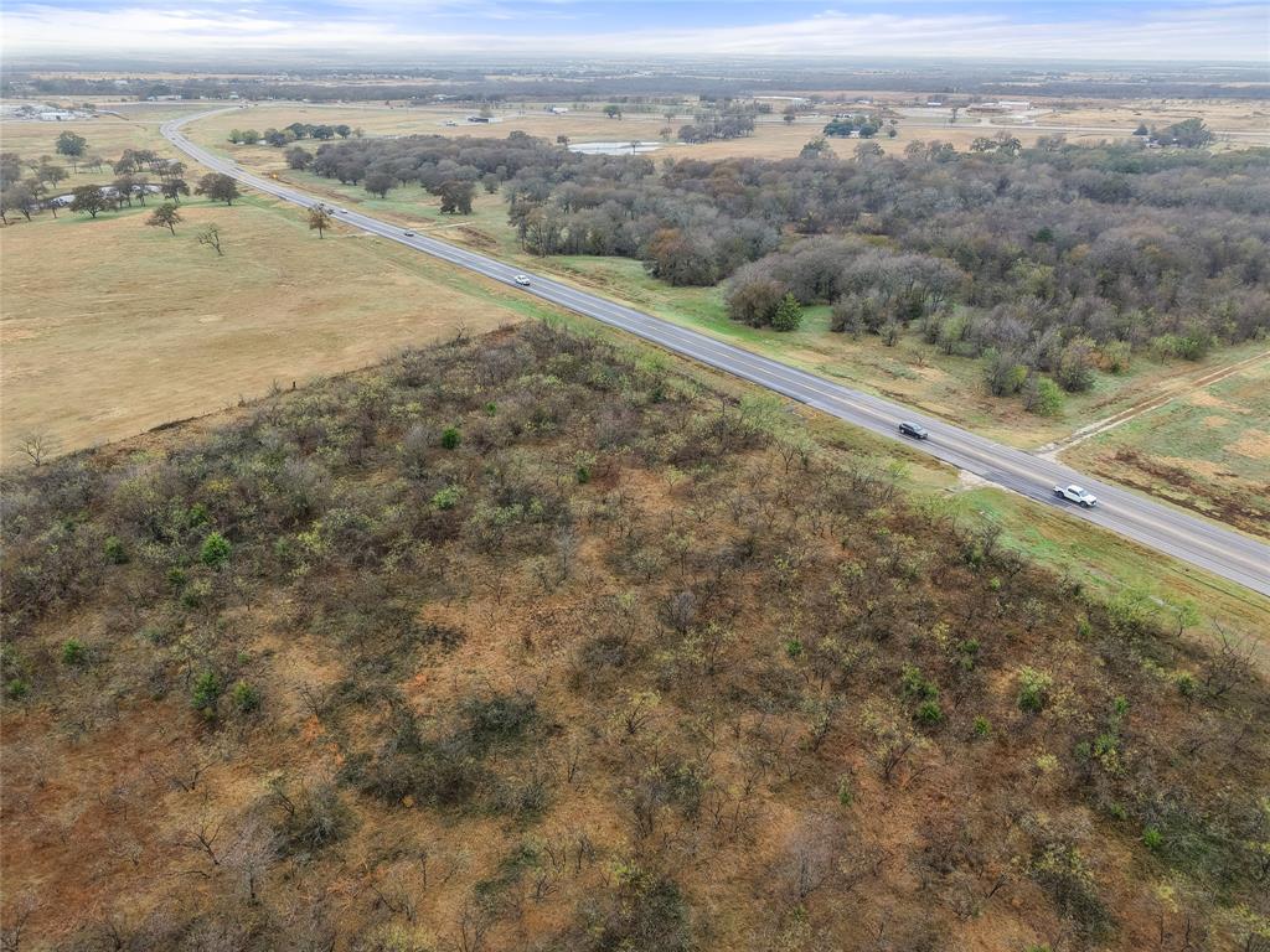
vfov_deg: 56.8
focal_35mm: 24
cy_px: 476
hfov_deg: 71.6
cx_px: 635
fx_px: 881
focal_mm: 8.67
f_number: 1.8
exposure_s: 1/500
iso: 350
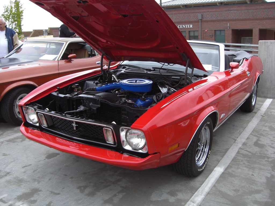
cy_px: 103
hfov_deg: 49.0
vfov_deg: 37.7
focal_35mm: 38
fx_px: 302
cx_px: 138
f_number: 2.7
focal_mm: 6.2
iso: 64
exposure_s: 1/320
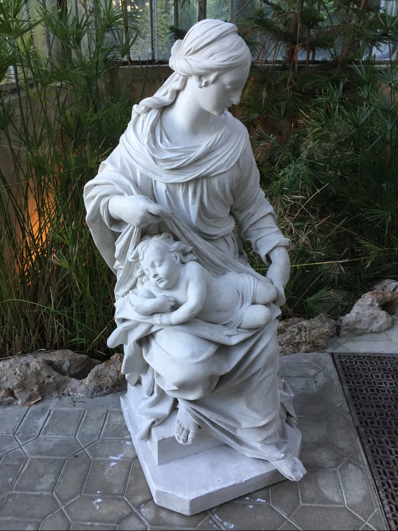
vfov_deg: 61.7
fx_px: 445
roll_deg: -0.5
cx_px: 199
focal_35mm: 29
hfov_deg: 48.2
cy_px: 266
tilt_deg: -27.4
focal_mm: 4.15
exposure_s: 1/33
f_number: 2.2
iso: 100
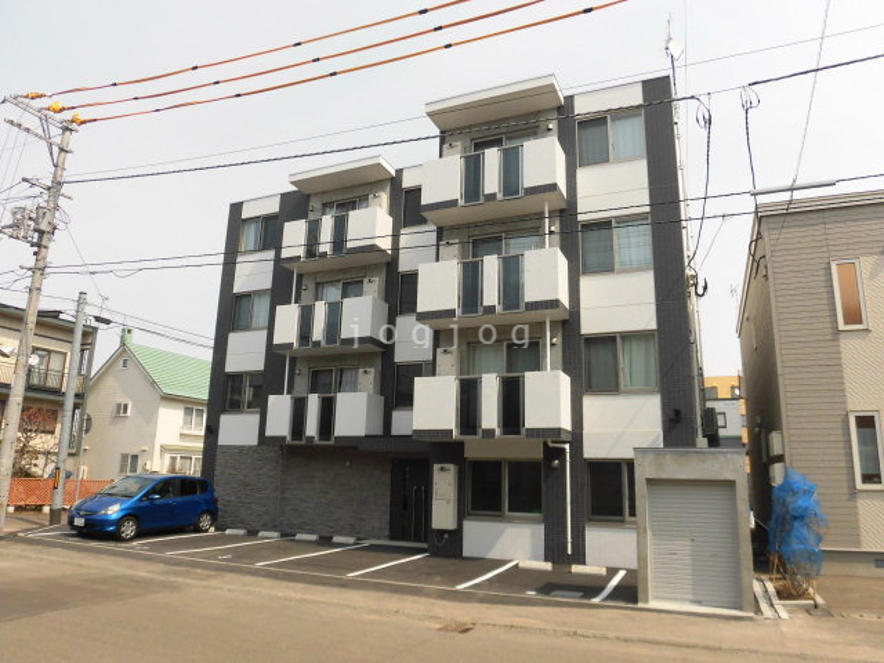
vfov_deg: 56.8
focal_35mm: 24
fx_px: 613
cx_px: 442
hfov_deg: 71.6
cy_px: 332
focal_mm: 4.3
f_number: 7.8
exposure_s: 1/200
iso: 100
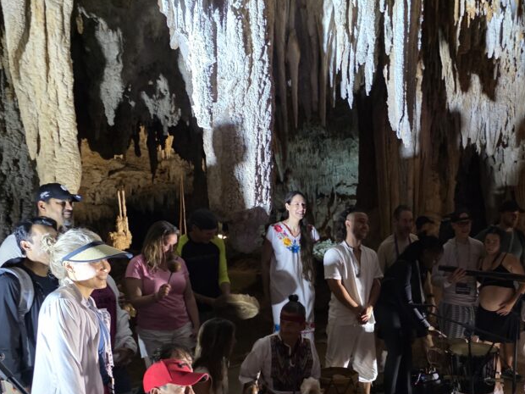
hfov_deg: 48.0
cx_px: 357
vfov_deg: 36.3
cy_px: 320
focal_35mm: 38
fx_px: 576
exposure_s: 1/60
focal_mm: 6.3
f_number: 1.7
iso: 2000
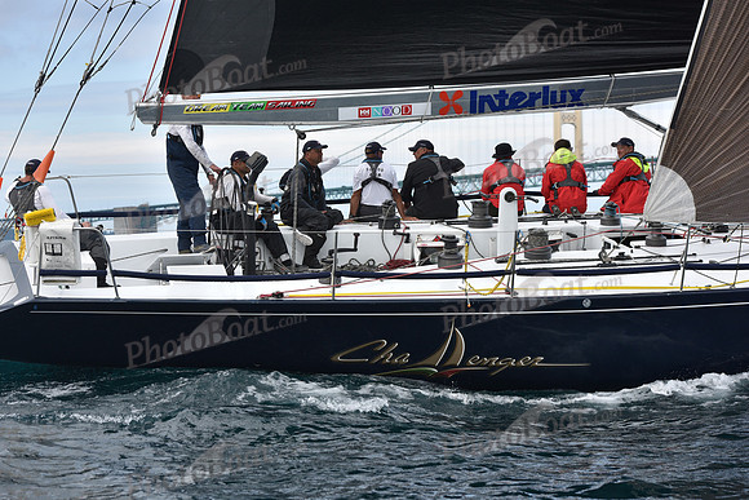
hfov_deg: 23.6
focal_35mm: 86
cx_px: 374
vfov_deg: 15.9
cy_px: 250
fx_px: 1790
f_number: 6.3
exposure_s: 1/800
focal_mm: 86
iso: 250
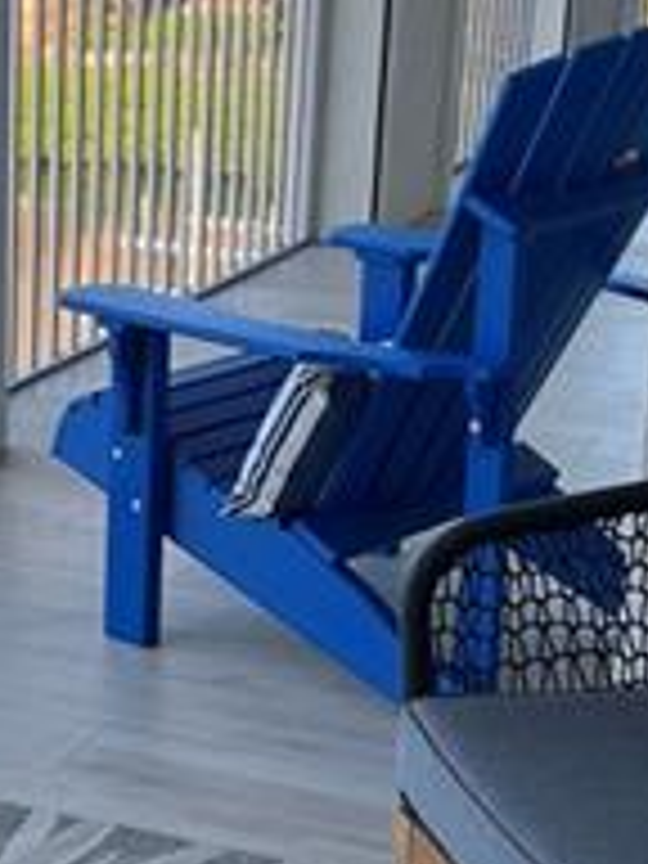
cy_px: 680
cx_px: 104
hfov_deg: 14.1
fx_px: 2596
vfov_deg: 18.7
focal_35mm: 104
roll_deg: -1.8
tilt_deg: -20.4
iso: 50
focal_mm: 5.7
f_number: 1.5
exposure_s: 1/304
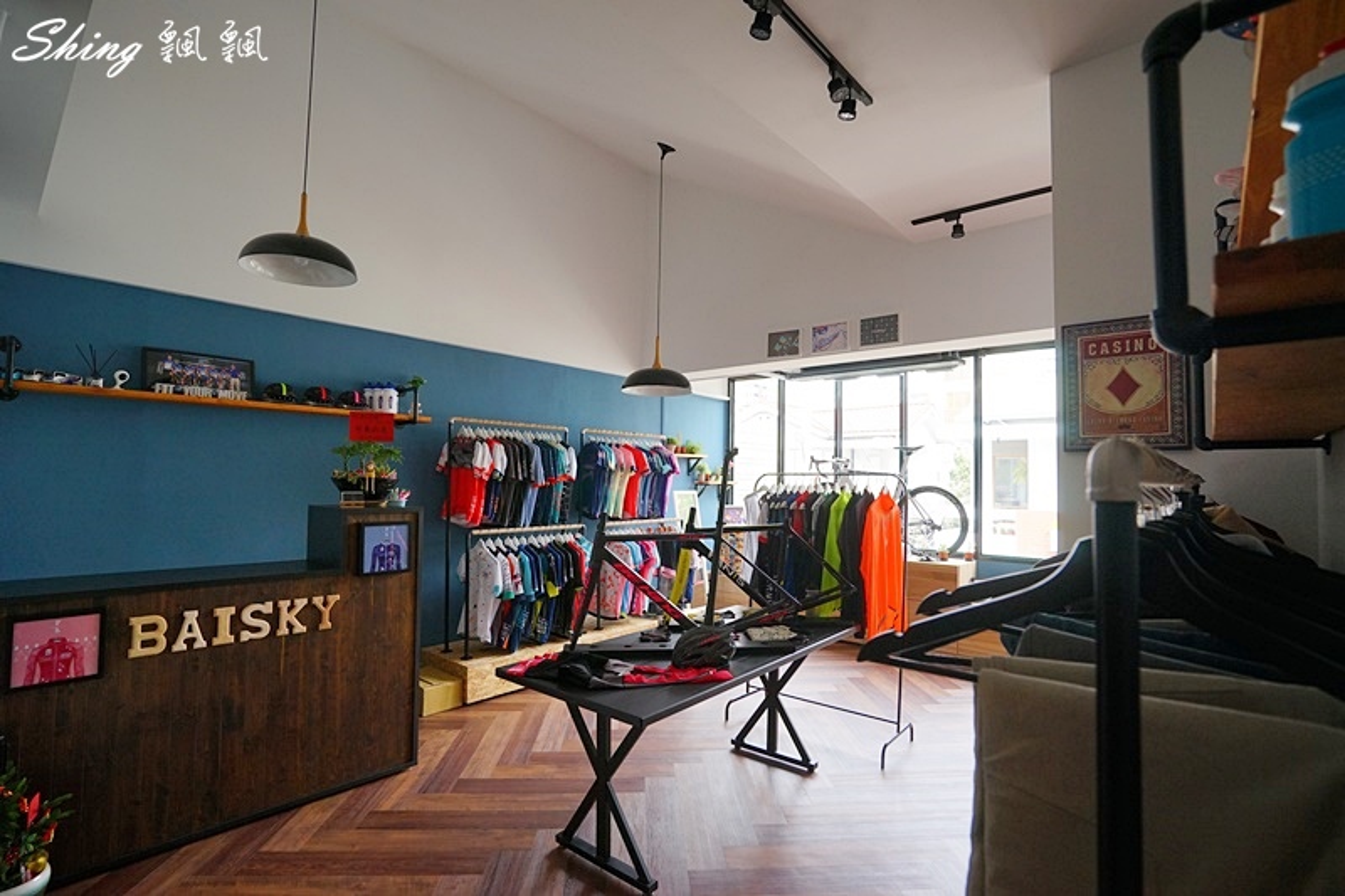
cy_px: 448
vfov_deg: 73.7
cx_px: 672
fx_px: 598
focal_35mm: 16
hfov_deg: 96.7
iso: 800
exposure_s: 1/160
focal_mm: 16
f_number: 5.6
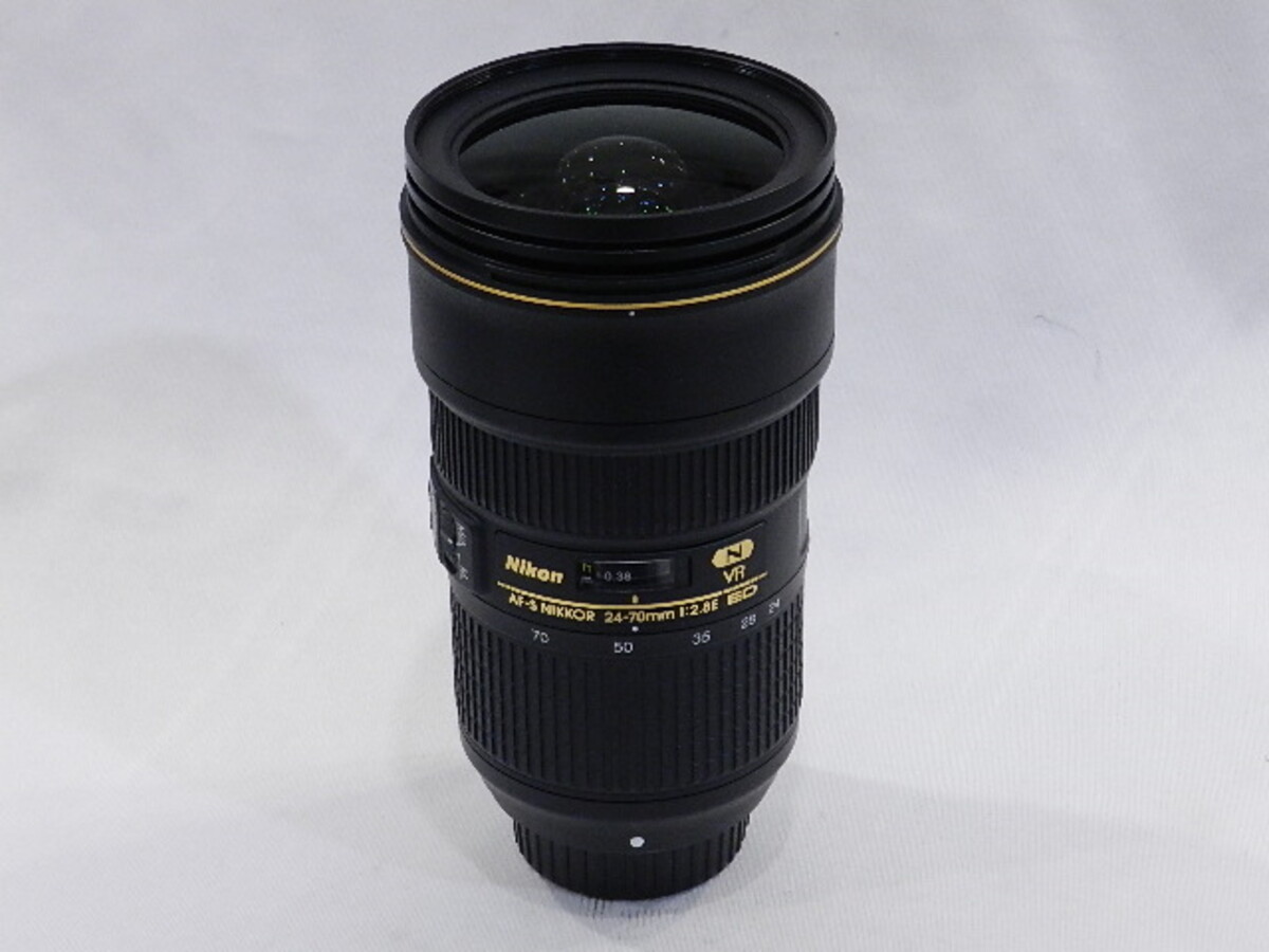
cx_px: 634
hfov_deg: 23.3
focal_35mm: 84
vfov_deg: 17.6
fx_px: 3079
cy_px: 476
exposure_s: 1/60
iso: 800
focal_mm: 14.9
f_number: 4.4
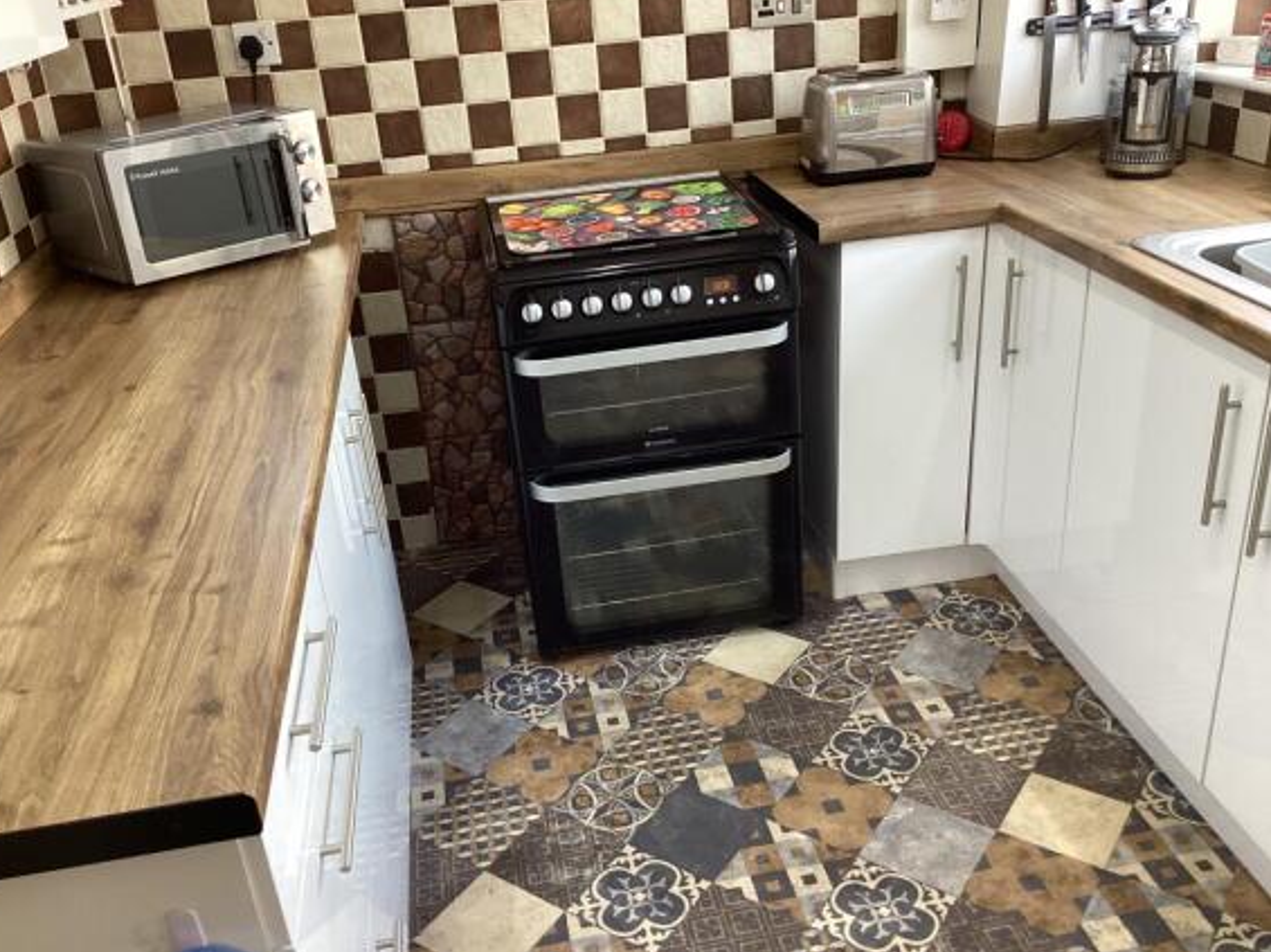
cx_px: 622
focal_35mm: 32
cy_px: 471
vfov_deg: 44.1
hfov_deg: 56.8
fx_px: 1174
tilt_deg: -25.0
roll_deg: +4.5
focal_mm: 3.3
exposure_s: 1/60
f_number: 2.4
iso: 80
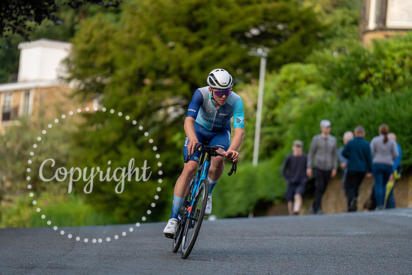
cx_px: 206
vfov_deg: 7.3
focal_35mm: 188
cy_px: 138
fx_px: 2152
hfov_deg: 10.9
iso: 1250
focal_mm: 188
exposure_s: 1/1000
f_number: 2.8
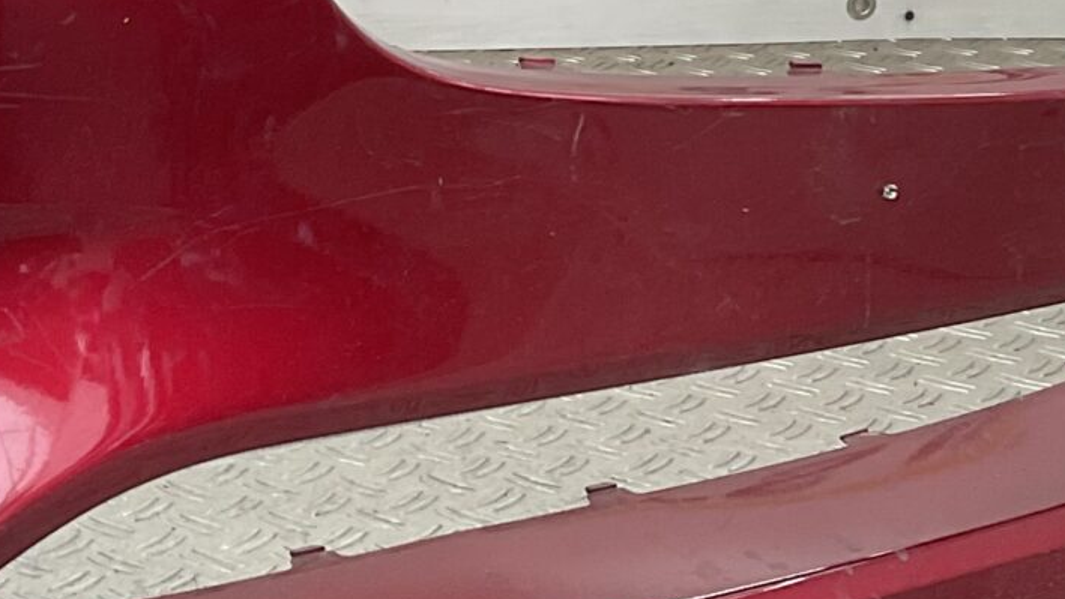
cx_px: 173
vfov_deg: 10.5
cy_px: -102
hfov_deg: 18.6
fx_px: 3220
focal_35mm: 114
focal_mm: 3
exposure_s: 1/120
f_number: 1.8
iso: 25
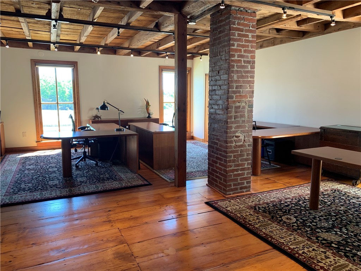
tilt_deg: -6.5
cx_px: 180
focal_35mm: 26
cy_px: 136
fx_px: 271
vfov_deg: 53.1
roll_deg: -0.9
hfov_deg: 67.3
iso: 64
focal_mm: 4.25
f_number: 1.8
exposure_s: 1/60
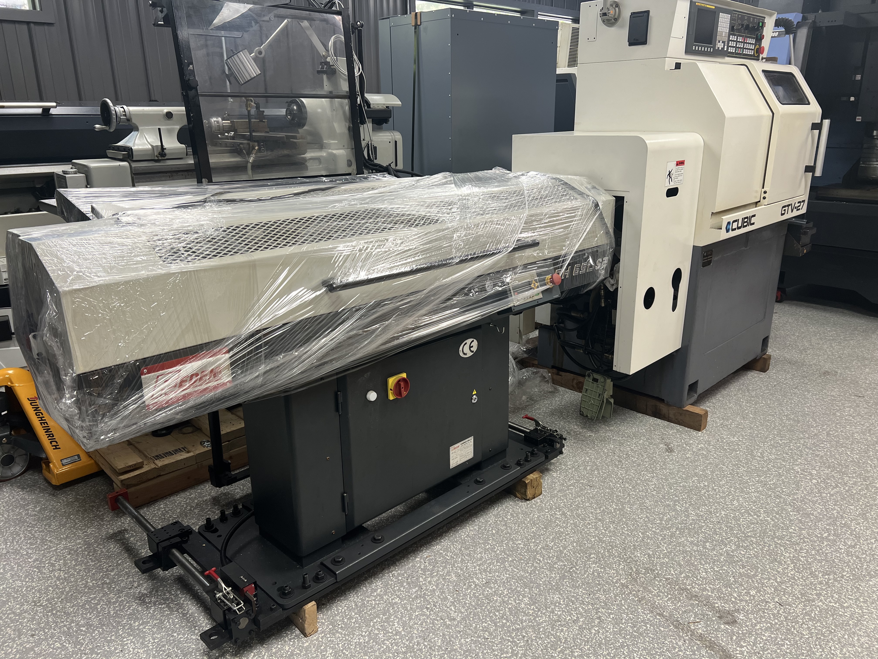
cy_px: 330
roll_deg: +1.3
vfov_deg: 53.1
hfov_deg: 67.3
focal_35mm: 26
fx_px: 659
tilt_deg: -17.4
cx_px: 439
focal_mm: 5.7
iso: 64
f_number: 1.5
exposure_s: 1/60
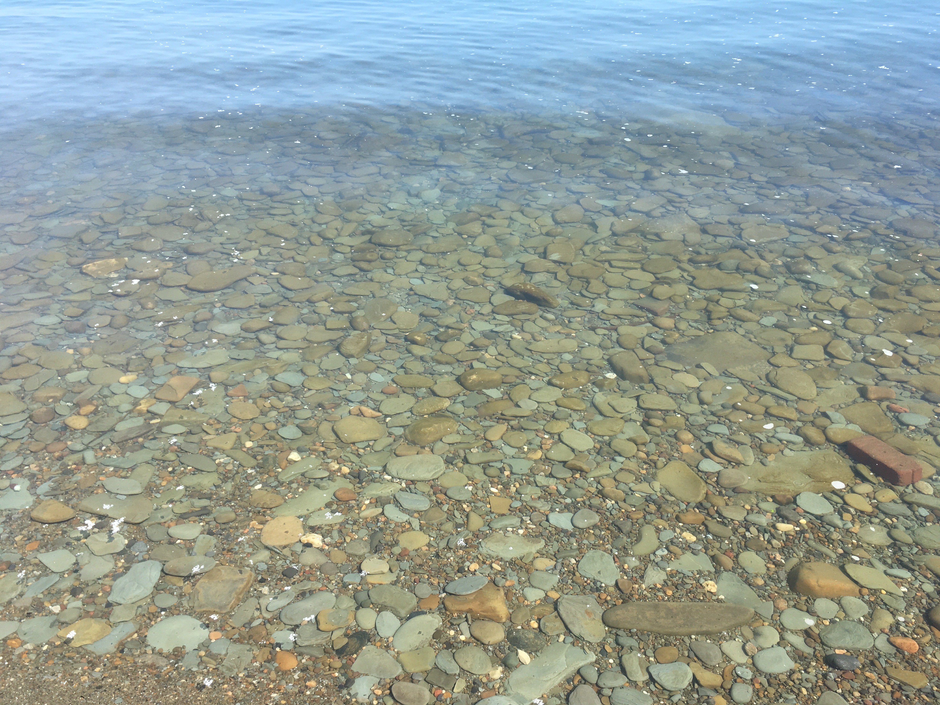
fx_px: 787
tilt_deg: -32.3
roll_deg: +0.8
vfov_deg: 48.2
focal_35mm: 29
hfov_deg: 61.7
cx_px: 470
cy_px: 352
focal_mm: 4.15
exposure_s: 1/884
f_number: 2.2
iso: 25
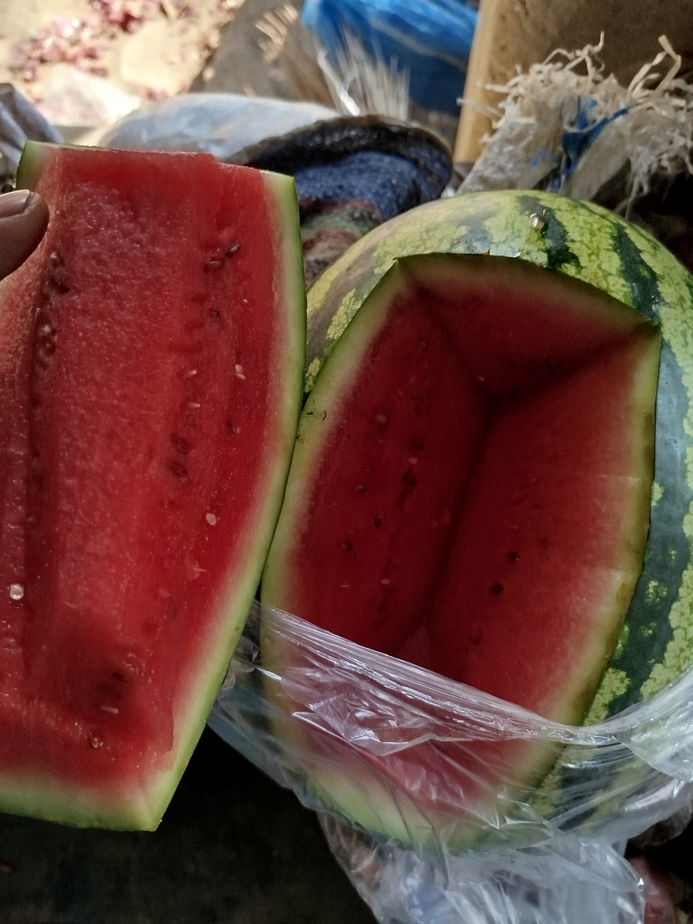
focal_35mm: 27
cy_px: 469
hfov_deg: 51.2
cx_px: 305
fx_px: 721
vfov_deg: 65.3
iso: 50
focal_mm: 5.31
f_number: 1.7
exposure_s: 1/50
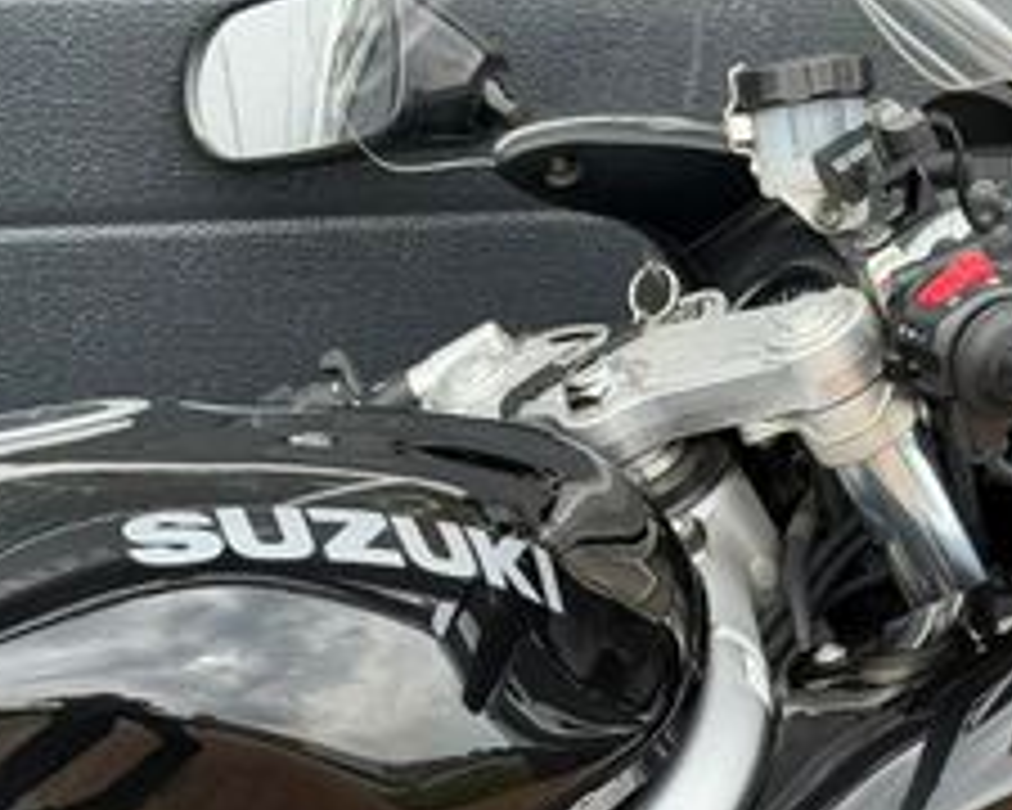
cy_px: 756
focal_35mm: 133
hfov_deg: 14.5
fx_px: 3984
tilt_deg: -22.0
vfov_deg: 11.5
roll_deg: -2.0
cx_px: 648
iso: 100
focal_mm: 6.76
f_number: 1.78
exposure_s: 1/917
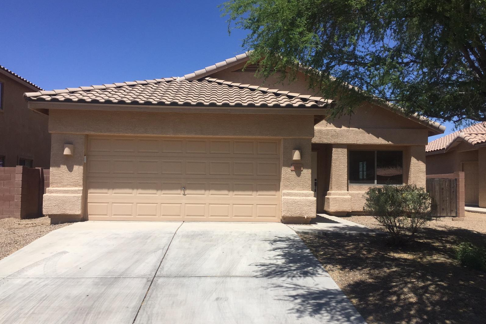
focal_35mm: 31
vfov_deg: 42.3
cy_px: 166
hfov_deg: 60.3
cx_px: 239
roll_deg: -0.4
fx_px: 419
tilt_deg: +2.4
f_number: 2.2
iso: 32
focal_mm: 4.15
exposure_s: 1/2825
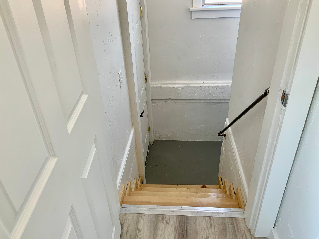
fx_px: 267
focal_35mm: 29
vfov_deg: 48.2
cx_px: 160
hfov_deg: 61.7
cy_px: 120
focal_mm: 3
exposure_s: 1/120
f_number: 1.8
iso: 20
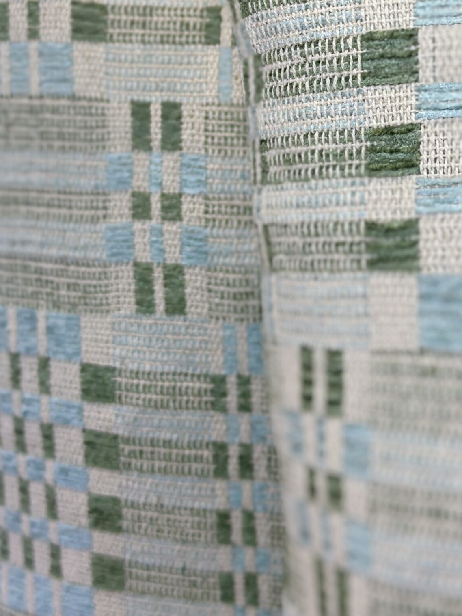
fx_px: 1441
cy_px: 102
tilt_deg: -18.8
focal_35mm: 81
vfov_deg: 23.7
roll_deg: +1.5
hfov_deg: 18.2
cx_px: 238
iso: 80
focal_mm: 6.86
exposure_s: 1/344
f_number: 1.78
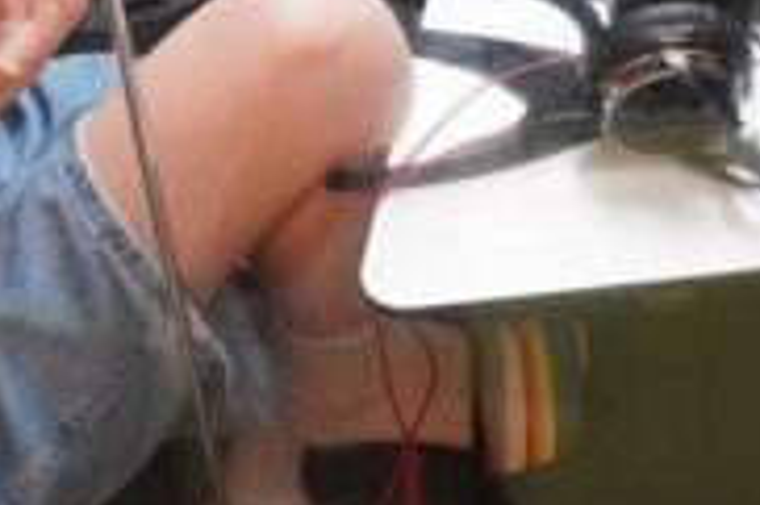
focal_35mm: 102
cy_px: -305
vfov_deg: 12.6
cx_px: 706
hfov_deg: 19.6
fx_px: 2151
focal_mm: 17
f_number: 5.6
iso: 8000
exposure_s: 1/80
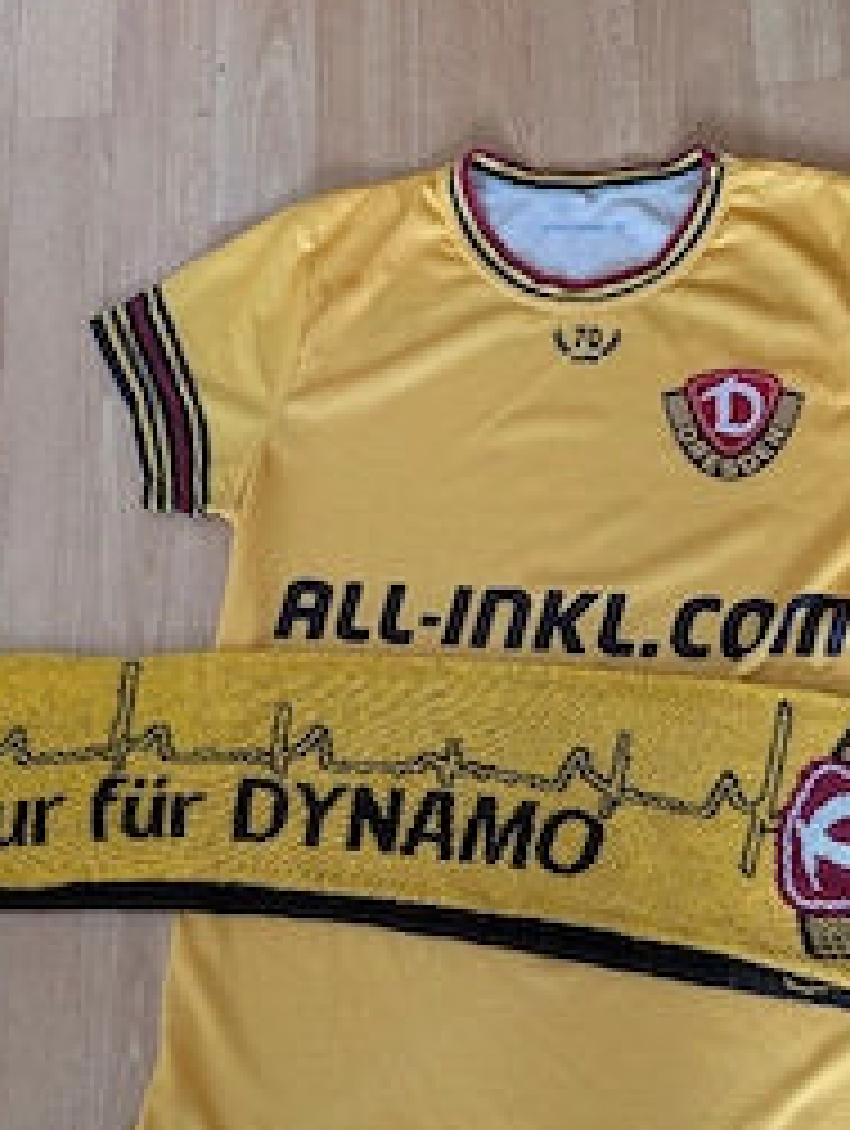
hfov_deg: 37.7
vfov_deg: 48.0
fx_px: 1241
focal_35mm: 38
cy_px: 761
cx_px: 504
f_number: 1.68
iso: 565
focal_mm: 6.9
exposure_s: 1/196
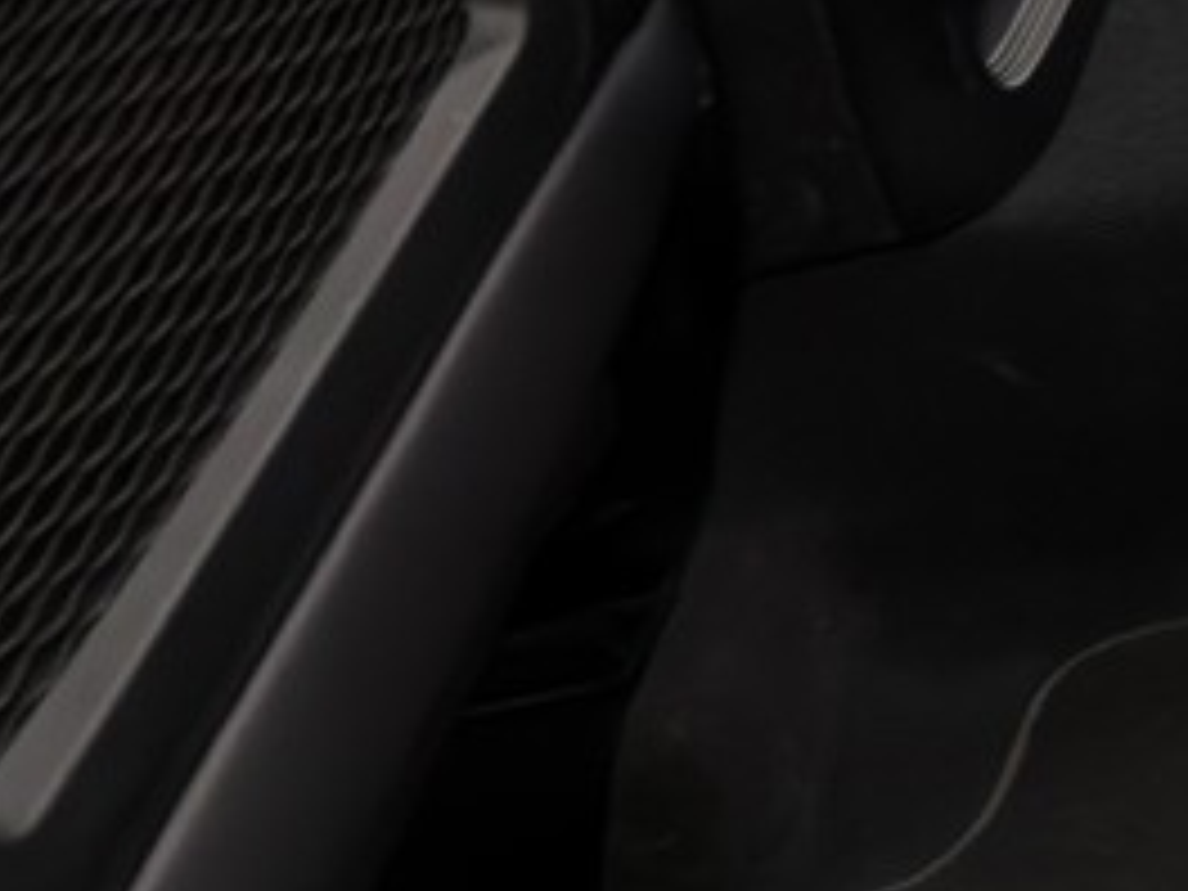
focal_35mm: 93
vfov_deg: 14.8
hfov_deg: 16.7
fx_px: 3192
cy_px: -441
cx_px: 2277
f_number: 1.78
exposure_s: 1/25
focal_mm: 6.76
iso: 800
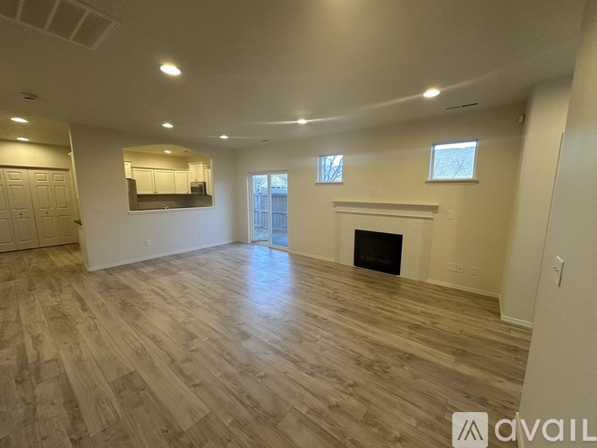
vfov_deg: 85.7
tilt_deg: -8.2
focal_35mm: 14
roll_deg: -0.4
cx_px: 298
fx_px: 241
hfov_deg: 102.1
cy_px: 224
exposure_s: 1/120
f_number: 2.2
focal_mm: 2.22
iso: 250
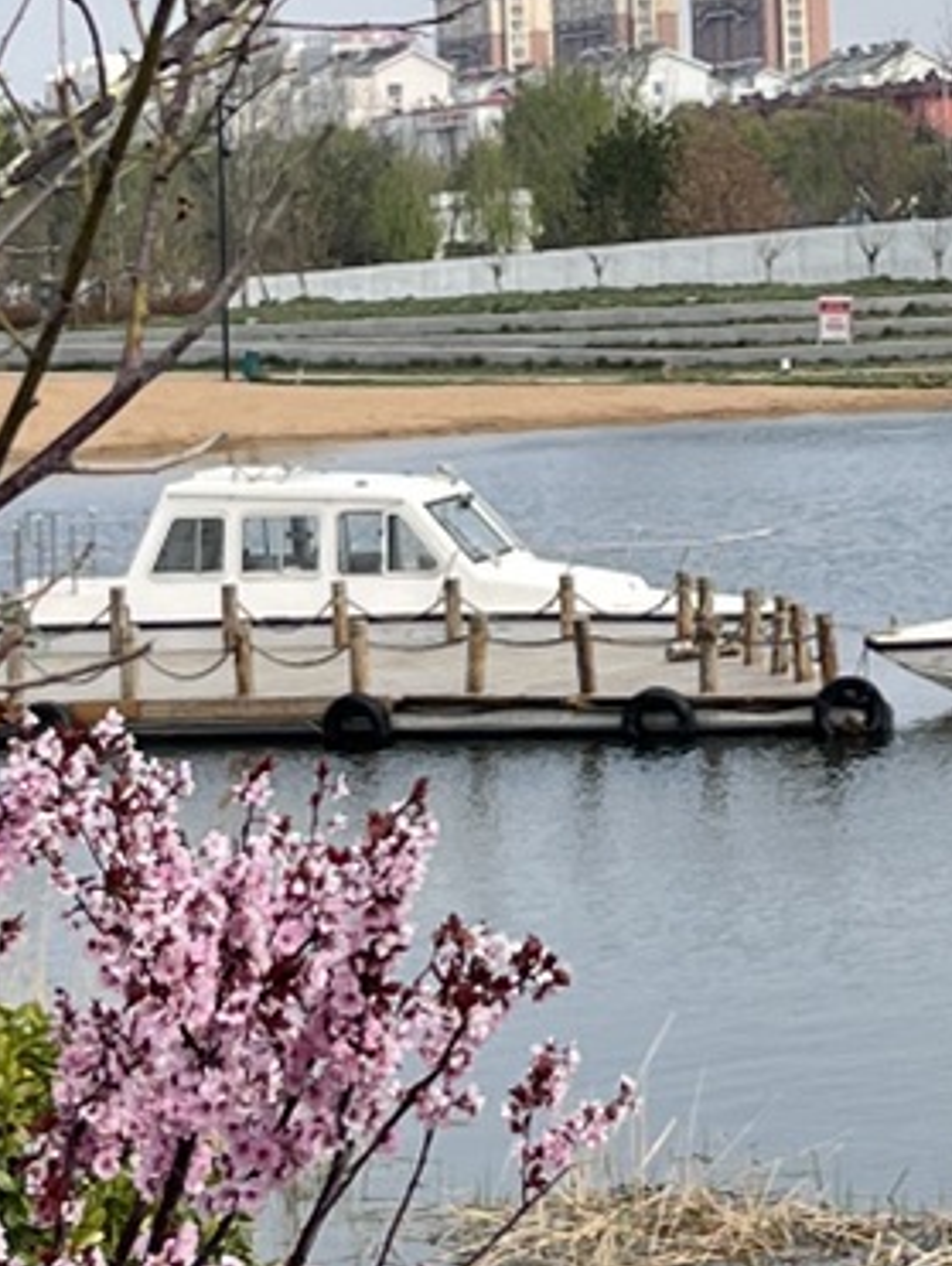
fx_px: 5125
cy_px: -41
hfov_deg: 10.5
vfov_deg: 13.8
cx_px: 1041
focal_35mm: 140
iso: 50
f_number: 1.6
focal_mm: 5.1
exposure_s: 1/4310
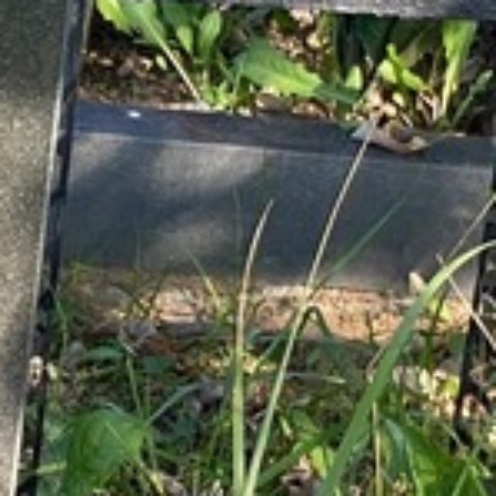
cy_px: 939
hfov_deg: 6.7
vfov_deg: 6.9
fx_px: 4004
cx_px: -766
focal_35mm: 247
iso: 20
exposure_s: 1/256
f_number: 2
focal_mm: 6
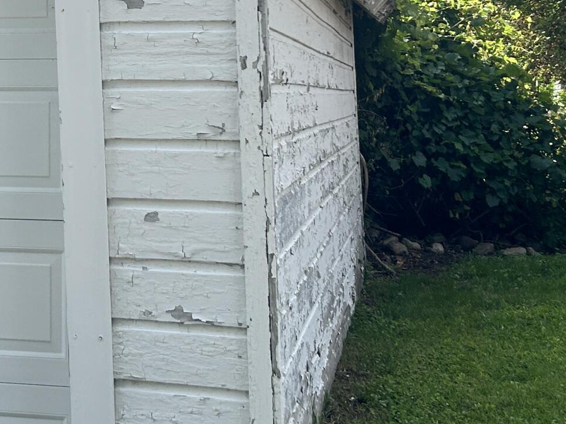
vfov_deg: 17.8
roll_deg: -0.8
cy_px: -4
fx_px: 1324
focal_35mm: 81
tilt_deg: +5.7
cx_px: 68
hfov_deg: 23.5
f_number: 1.5
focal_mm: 5.7
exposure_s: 1/4630
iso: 50
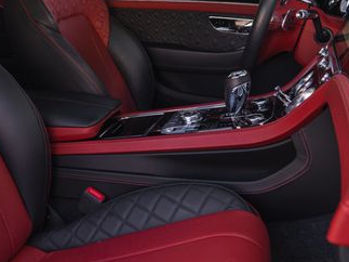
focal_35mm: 51
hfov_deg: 35.9
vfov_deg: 27.5
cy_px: 27
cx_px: 57
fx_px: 514
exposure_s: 1/60
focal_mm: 24
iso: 640
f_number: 5
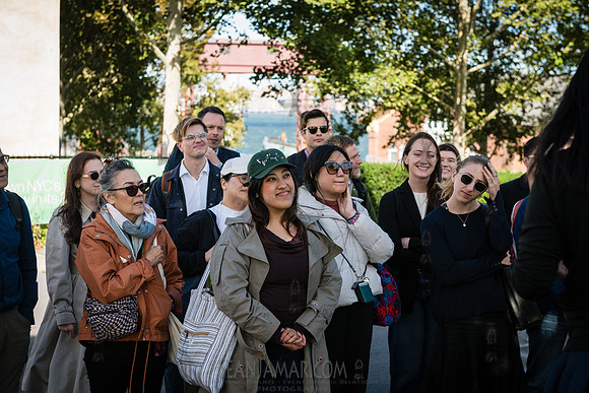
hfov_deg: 28.8
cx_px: 294
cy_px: 196
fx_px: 1145
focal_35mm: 70
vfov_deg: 19.5
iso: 500
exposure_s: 1/1000
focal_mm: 70
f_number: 4.5
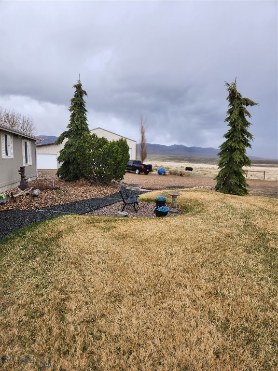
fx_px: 246
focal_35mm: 23
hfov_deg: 58.9
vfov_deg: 73.9
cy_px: 186
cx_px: 139
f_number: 1.8
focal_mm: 5.4
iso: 32
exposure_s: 1/120
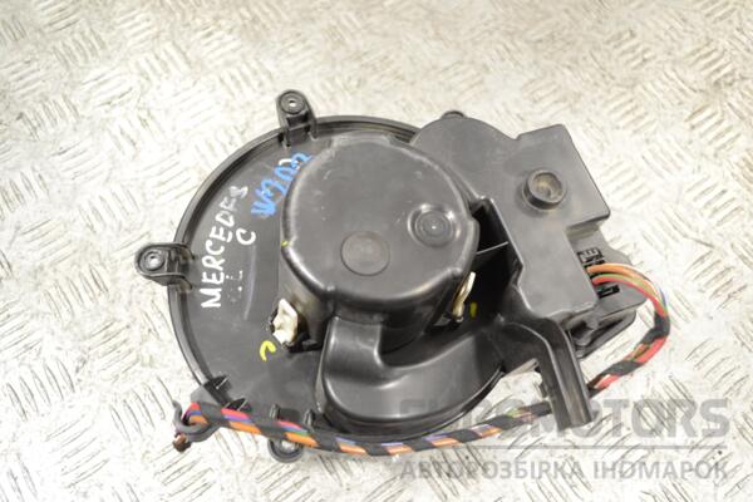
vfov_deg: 40.0
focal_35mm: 33
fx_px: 690
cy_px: 251
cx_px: 376
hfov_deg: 57.2
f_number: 3.8
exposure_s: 1/30
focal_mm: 22
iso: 220
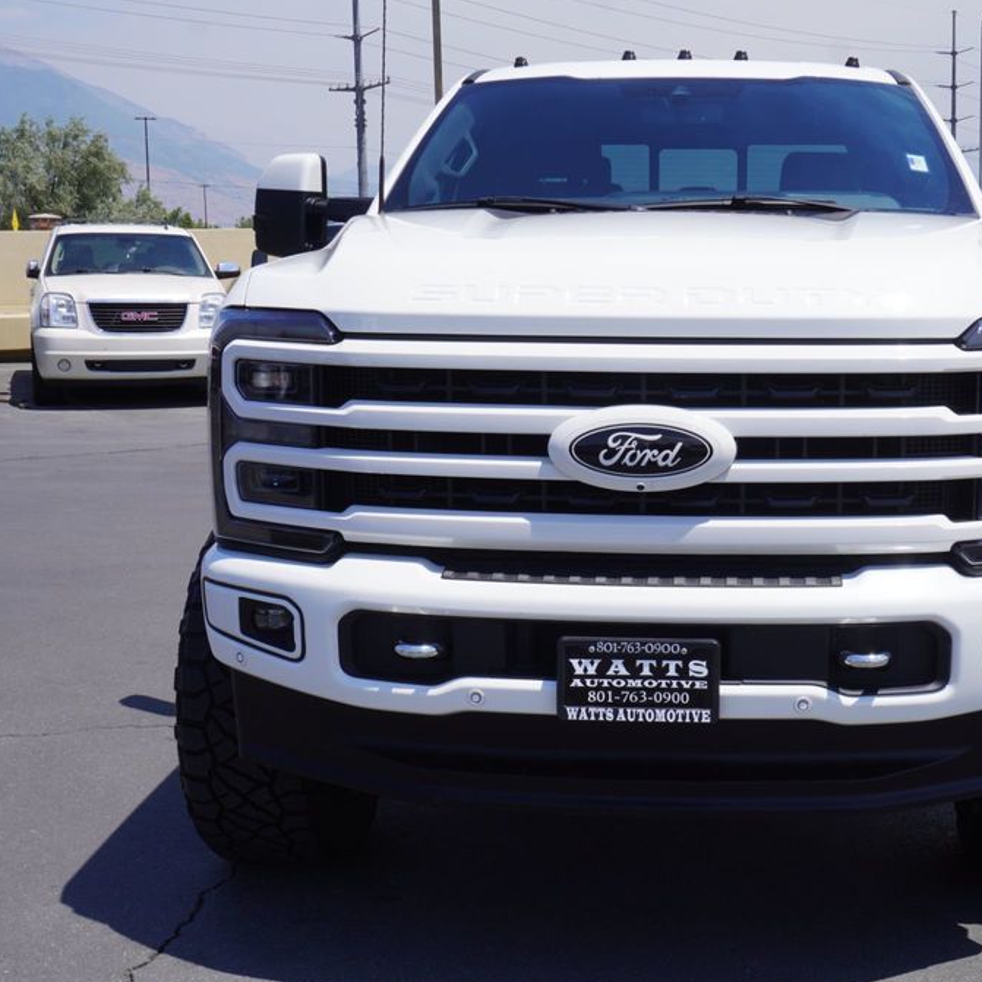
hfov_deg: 34.6
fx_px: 1561
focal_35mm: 49
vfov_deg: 34.9
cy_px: 495
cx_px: 648
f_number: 11
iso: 100
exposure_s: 1/200
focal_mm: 25
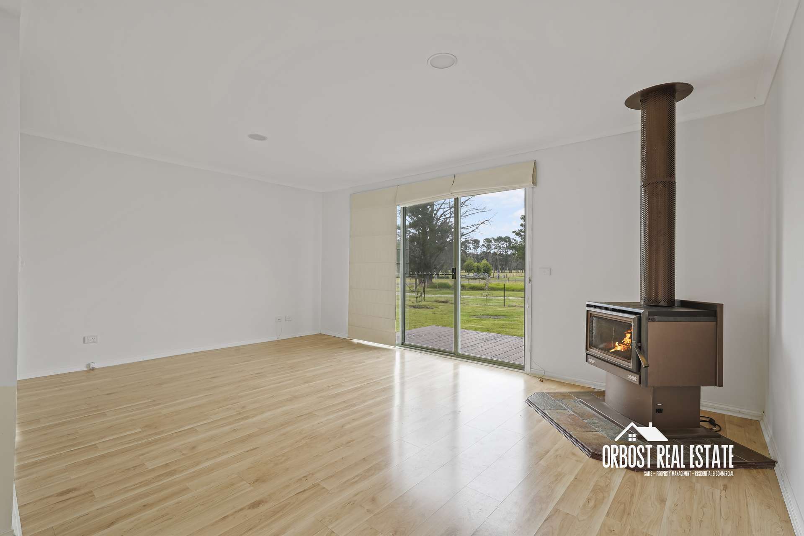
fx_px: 357
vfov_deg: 73.7
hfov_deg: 96.7
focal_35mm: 16
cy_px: 268
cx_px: 402
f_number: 11
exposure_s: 1.5
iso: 160
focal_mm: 16
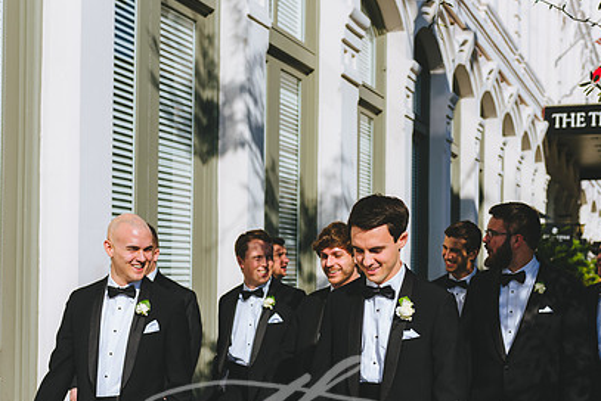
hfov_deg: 35.0
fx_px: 952
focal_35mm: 57
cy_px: 272
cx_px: 282
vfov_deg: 23.7
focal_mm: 40
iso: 200
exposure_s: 1/3200
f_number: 4
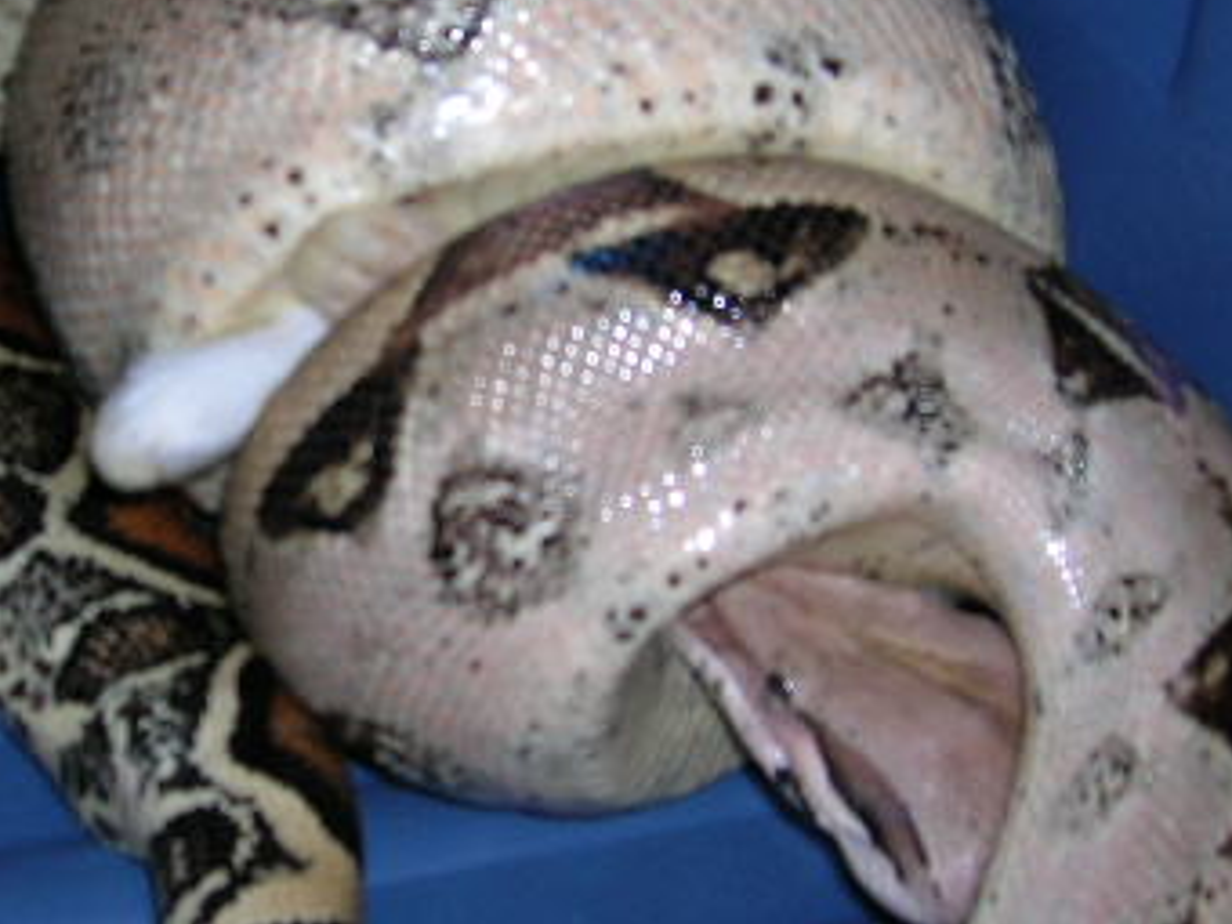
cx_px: 341
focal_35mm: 64
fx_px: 2278
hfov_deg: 29.9
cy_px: 377
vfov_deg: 22.9
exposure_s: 1/60.1
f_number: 2.9
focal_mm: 5.7
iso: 50
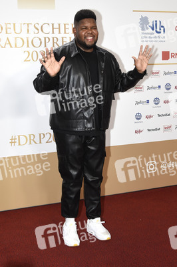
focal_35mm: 45
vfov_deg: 43.6
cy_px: 134
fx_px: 332
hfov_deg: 29.8
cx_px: 88
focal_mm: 30
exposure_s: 1/320
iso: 800
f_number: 4
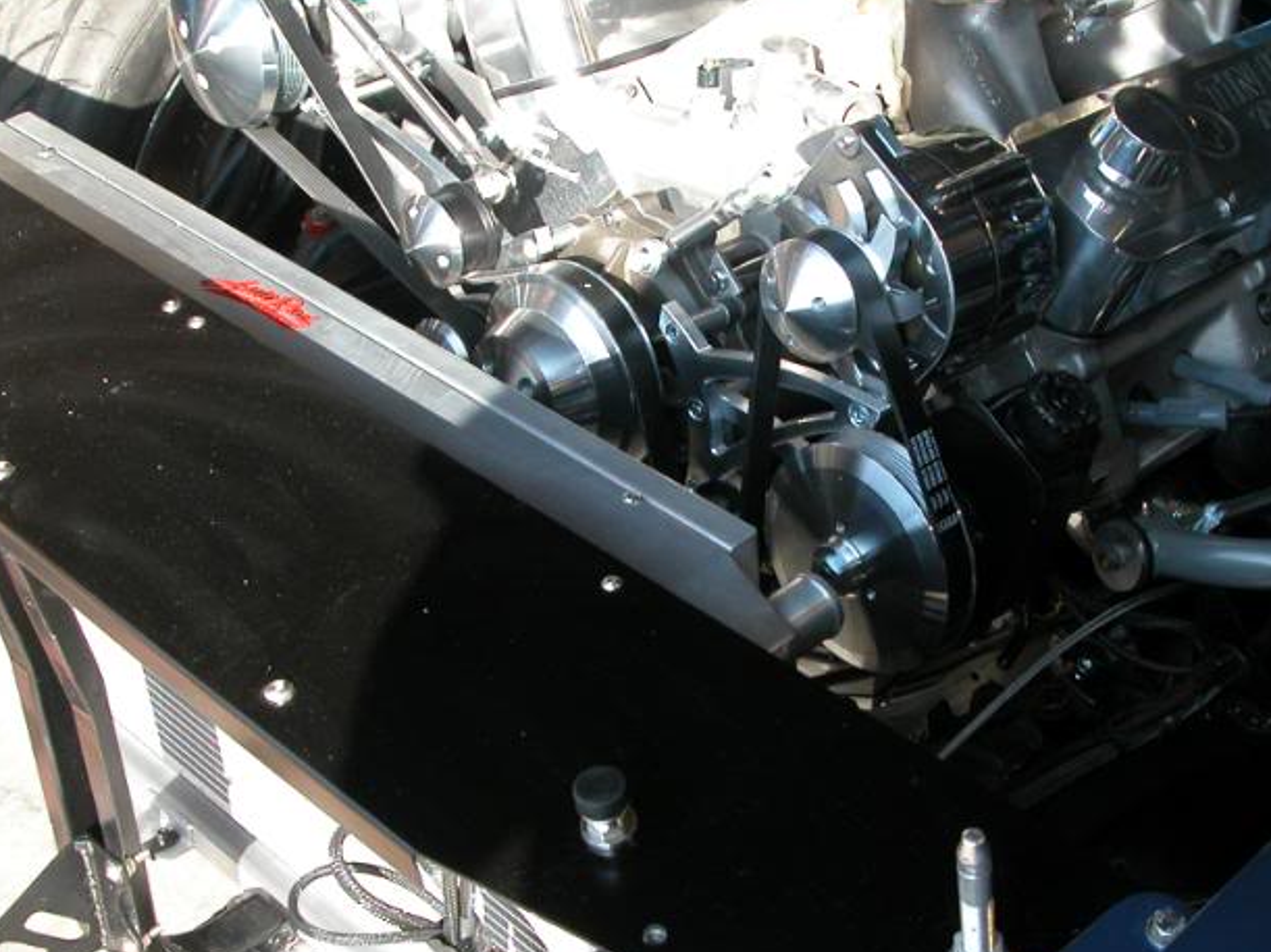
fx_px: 2092
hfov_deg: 33.8
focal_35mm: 57
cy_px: 547
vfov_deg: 25.6
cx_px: 709
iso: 100
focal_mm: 8.9
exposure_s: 1/118
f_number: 4
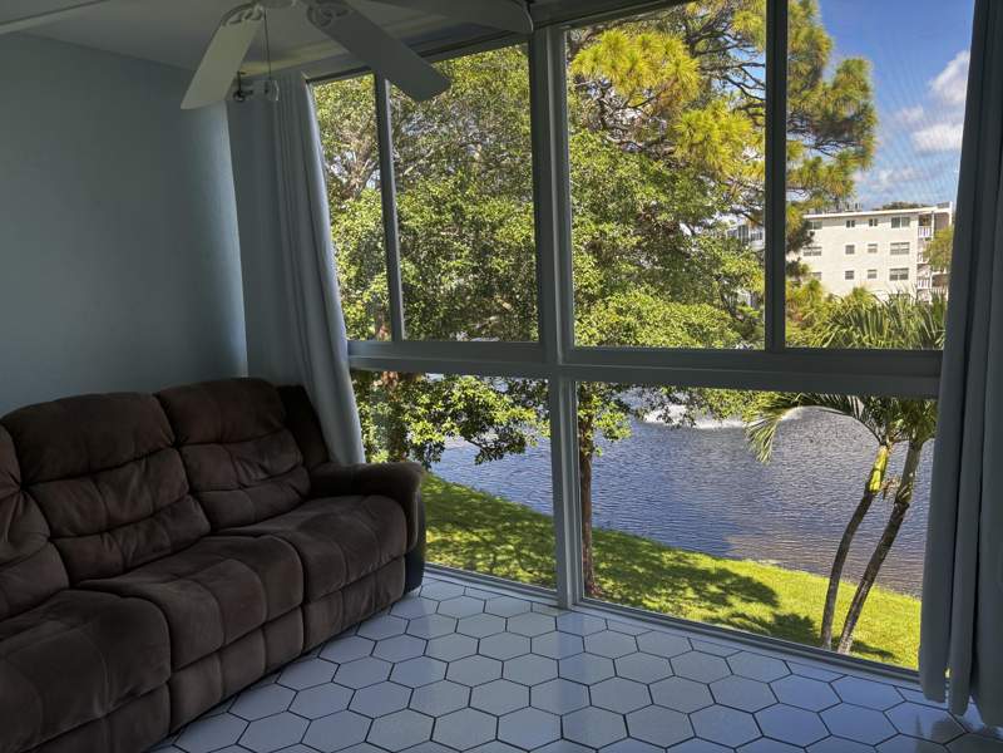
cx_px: 502
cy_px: 376
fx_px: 753
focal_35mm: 26
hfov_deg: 67.3
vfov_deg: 53.1
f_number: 1.6
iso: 50
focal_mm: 5.96
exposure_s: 1/301
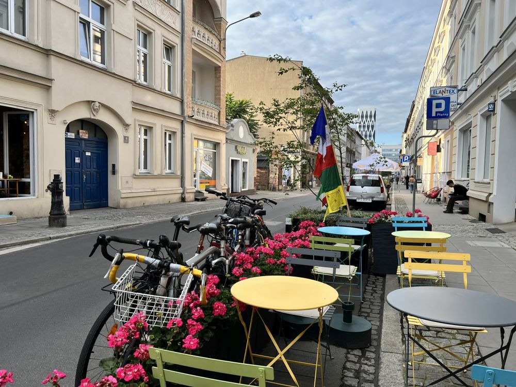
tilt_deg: -2.5
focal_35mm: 26
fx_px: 388
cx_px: 258
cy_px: 194
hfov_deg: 67.3
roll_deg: -0.6
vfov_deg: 53.1
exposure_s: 1/808
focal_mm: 5.7
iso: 50
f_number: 1.5
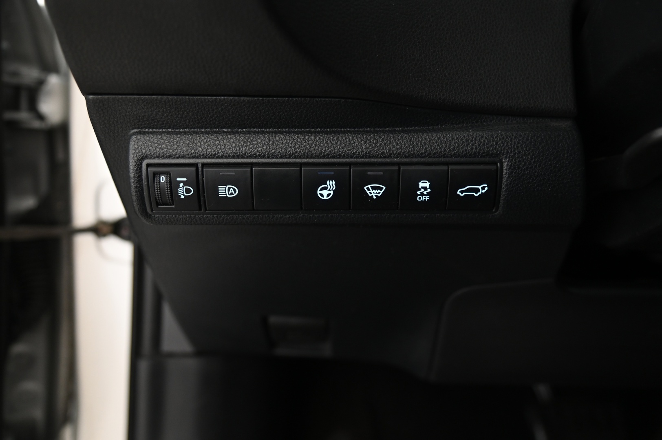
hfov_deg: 50.7
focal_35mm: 38
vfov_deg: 35.0
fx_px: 698
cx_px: 331
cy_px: 220
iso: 2000
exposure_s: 1/13
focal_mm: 38
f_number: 4
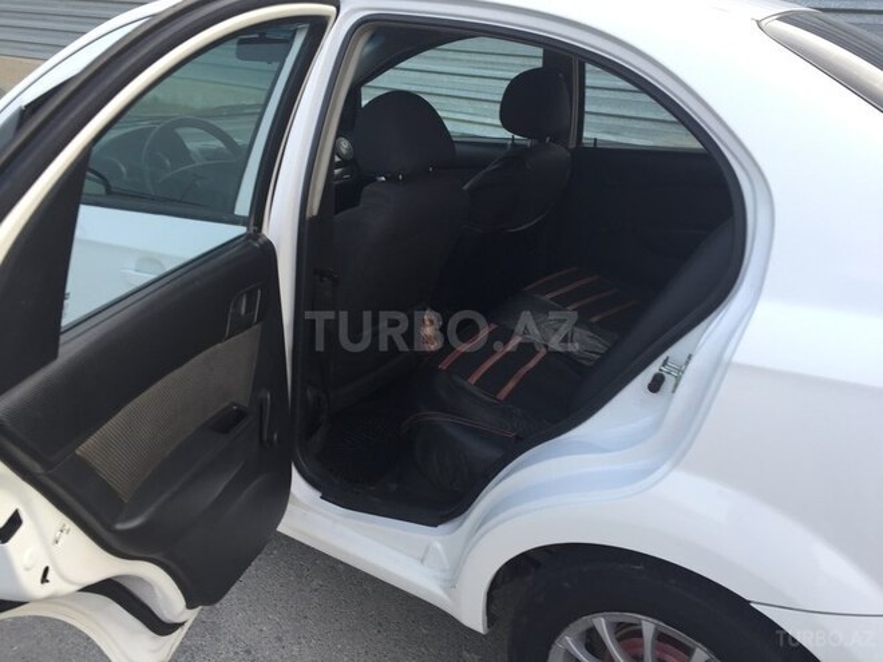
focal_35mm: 29
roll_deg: -3.6
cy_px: 331
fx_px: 740
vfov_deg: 48.2
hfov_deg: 61.7
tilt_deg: -24.8
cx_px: 442
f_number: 2.2
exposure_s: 1/50
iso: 32
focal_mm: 4.15
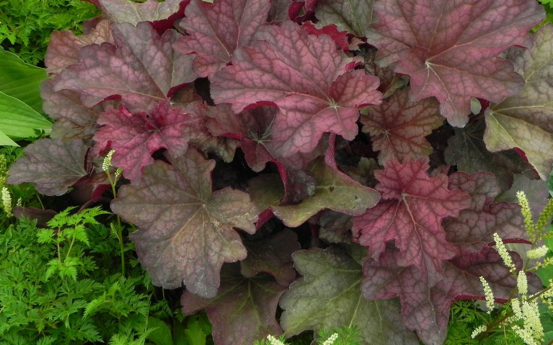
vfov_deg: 14.4
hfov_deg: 22.8
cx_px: 279
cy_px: 152
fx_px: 1371
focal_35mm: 91
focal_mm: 15.1
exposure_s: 1/200
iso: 160
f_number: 5
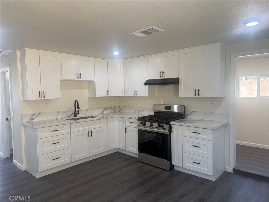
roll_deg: +2.4
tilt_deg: -2.4
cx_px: 134
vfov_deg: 56.8
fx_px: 187
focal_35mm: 24
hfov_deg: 71.6
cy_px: 101
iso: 64
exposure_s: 1/120
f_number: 1.78
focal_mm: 6.76
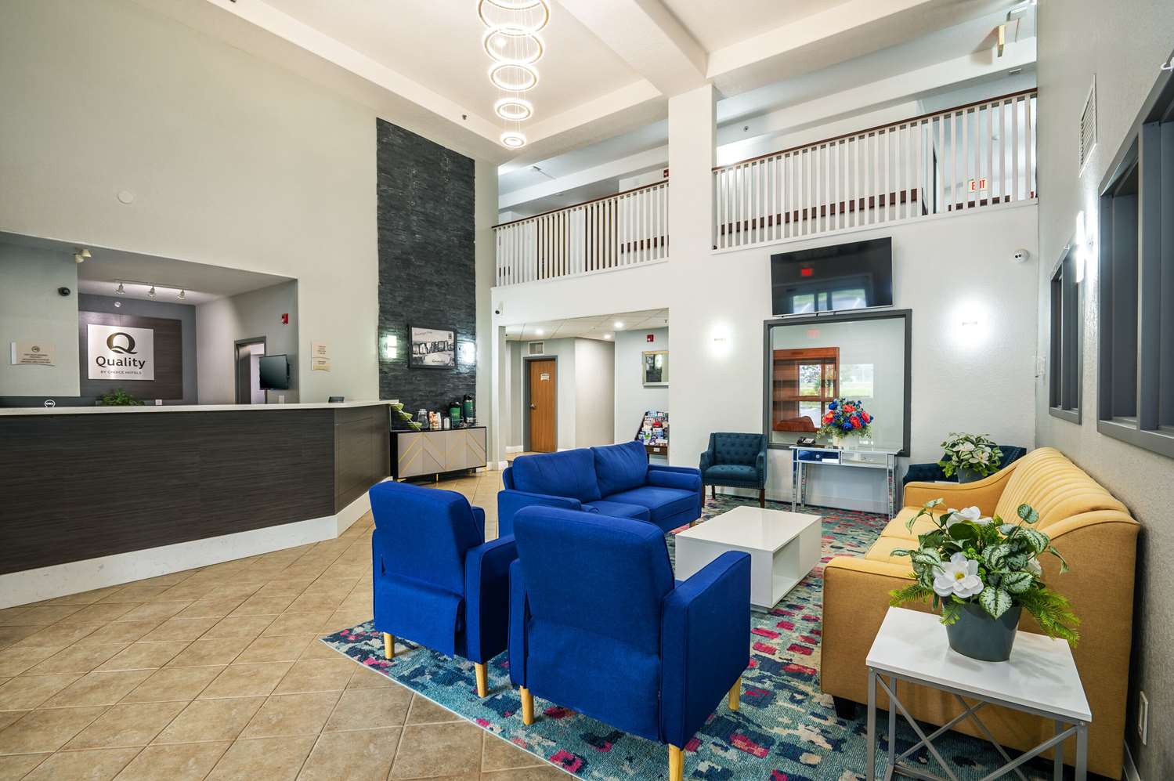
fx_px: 521
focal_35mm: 16
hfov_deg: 96.8
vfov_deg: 73.7
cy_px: 390
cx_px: 587
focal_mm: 16
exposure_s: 1/1.25
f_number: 10
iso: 160
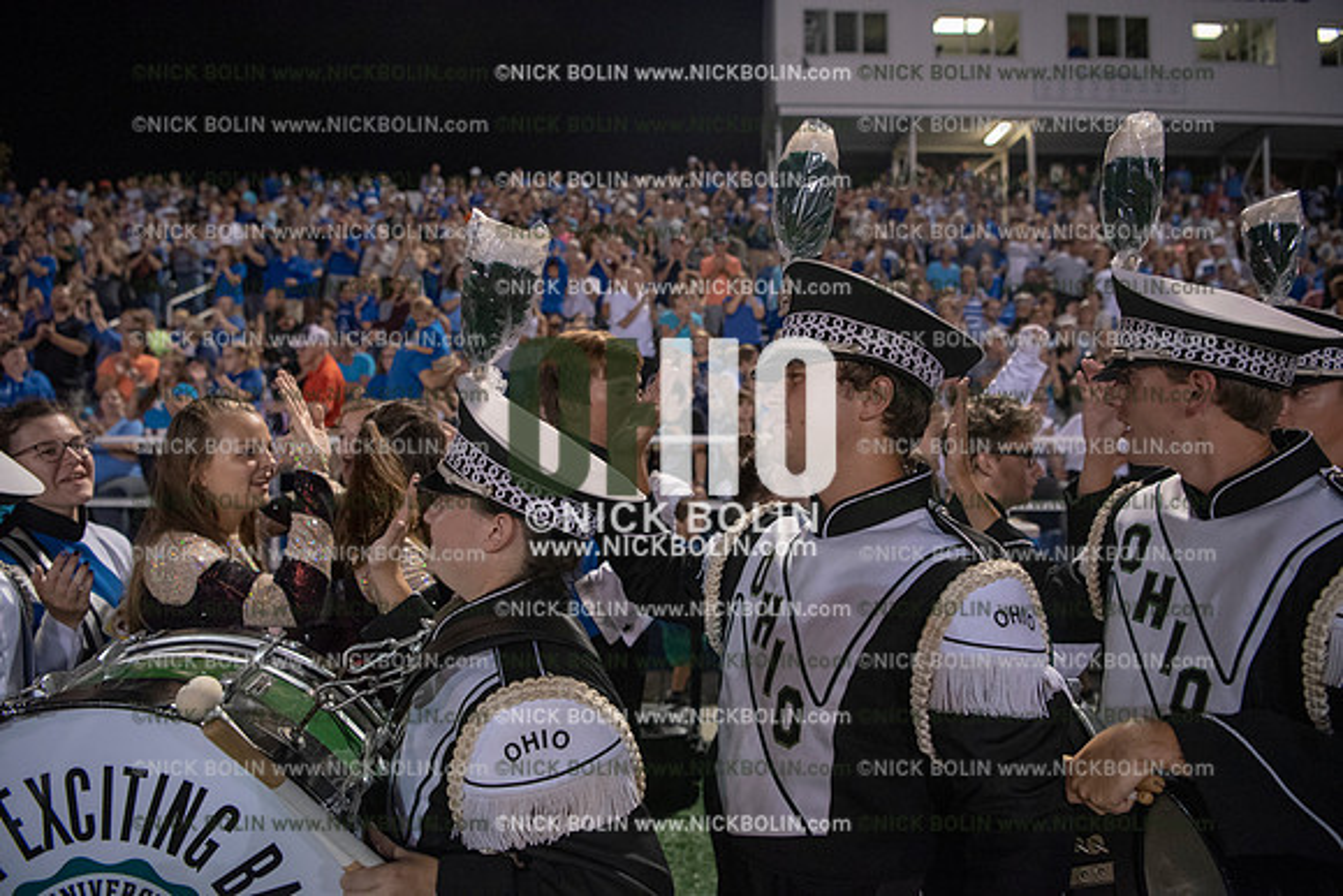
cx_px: 672
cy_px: 448
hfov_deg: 73.7
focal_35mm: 24
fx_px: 896
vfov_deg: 53.2
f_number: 3.2
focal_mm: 24
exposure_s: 1/500
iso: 3200
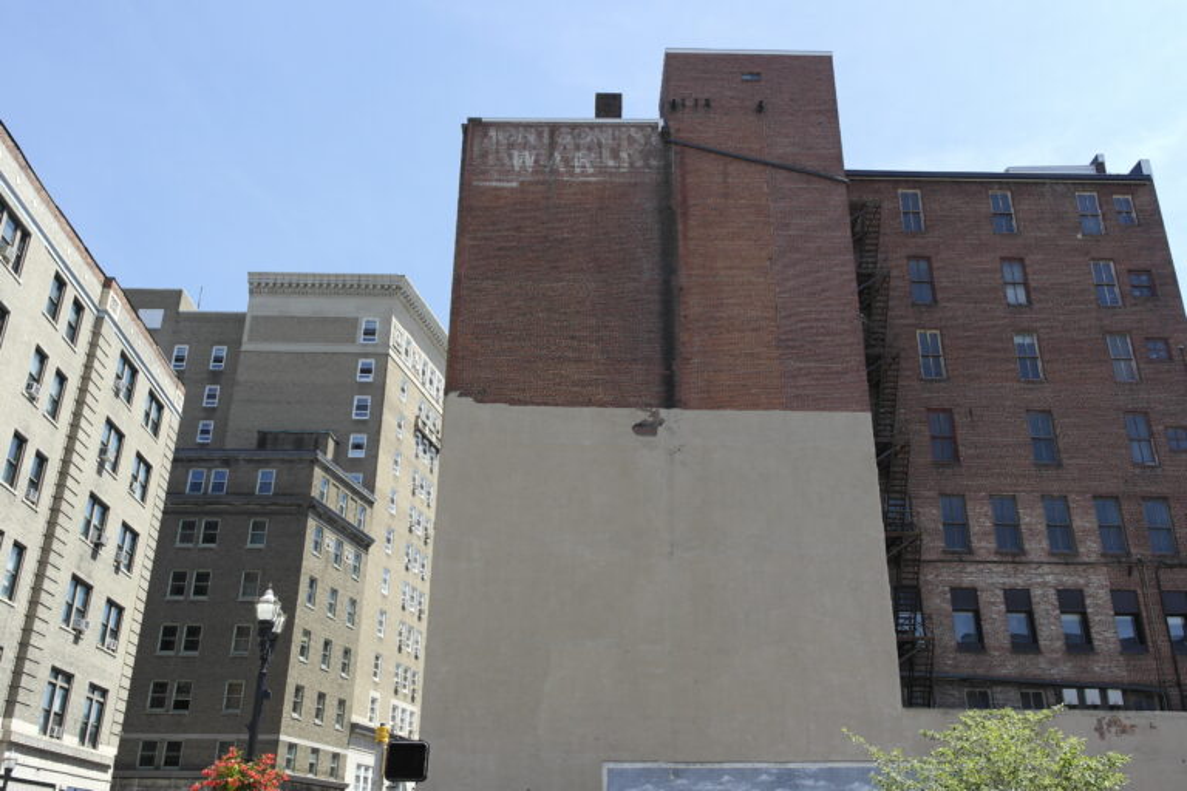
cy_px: 396
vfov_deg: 43.6
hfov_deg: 61.9
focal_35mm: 30
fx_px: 989
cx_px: 594
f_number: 5.6
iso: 100
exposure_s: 1/250
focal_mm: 20
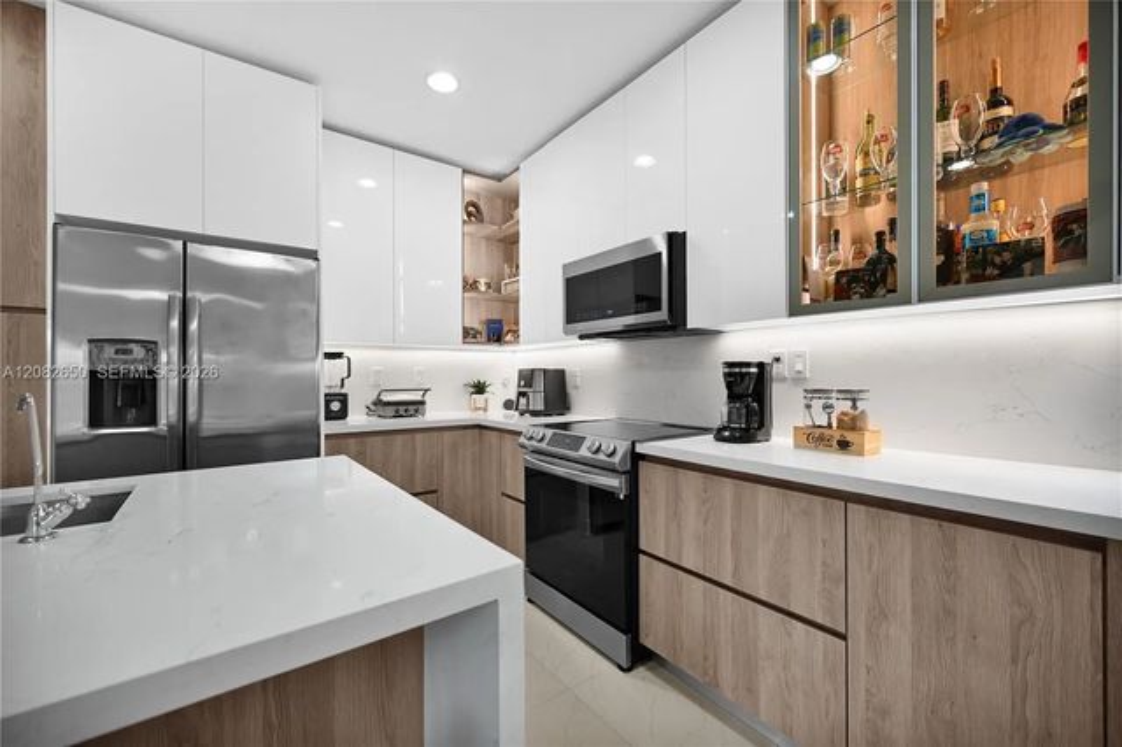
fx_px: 436
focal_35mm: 14
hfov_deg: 104.3
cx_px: 561
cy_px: 374
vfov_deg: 81.1
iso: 160
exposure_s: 1/15
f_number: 4
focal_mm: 14
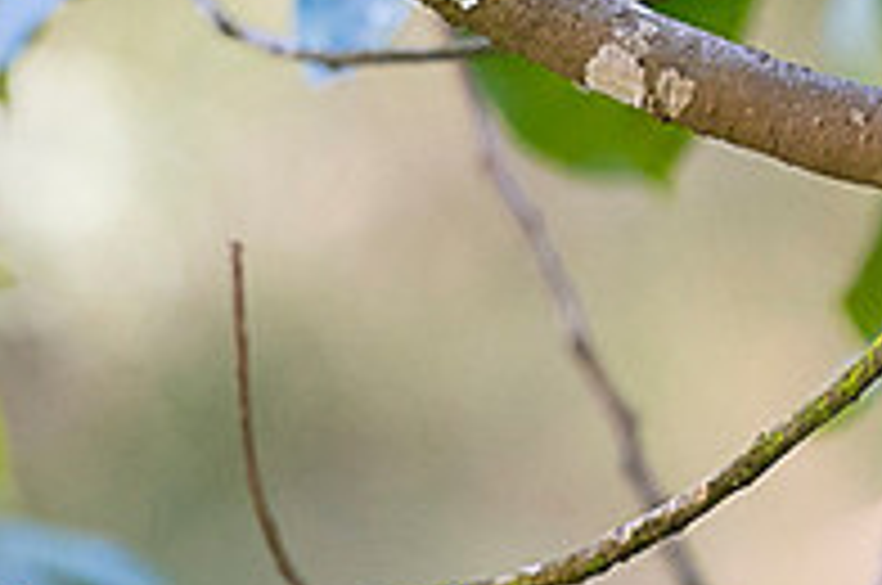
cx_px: 1139
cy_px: -83
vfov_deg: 1.7
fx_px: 19984
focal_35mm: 817
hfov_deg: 2.5
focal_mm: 190
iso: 1600
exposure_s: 1/250
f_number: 4
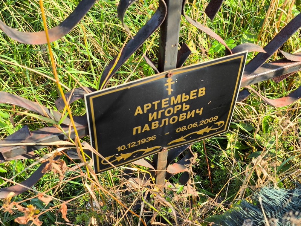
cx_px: 150
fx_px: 435
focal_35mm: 50
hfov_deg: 38.2
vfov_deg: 29.1
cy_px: 113
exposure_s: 1/331
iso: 50
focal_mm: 4.71
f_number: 1.7
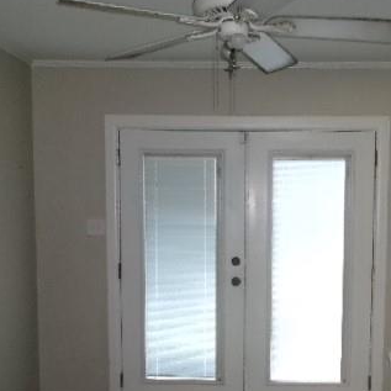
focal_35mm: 50
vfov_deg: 33.5
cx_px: 253
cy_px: 279
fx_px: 639
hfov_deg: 33.8
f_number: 3.9
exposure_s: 1/34
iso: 400
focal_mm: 5.1
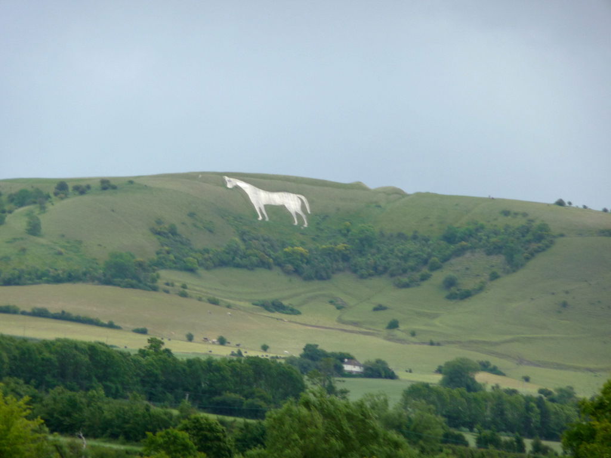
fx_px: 4942
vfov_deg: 5.3
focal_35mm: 280
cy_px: 229
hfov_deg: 7.1
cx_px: 306
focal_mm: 47
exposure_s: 1/320
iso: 100
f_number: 4.9
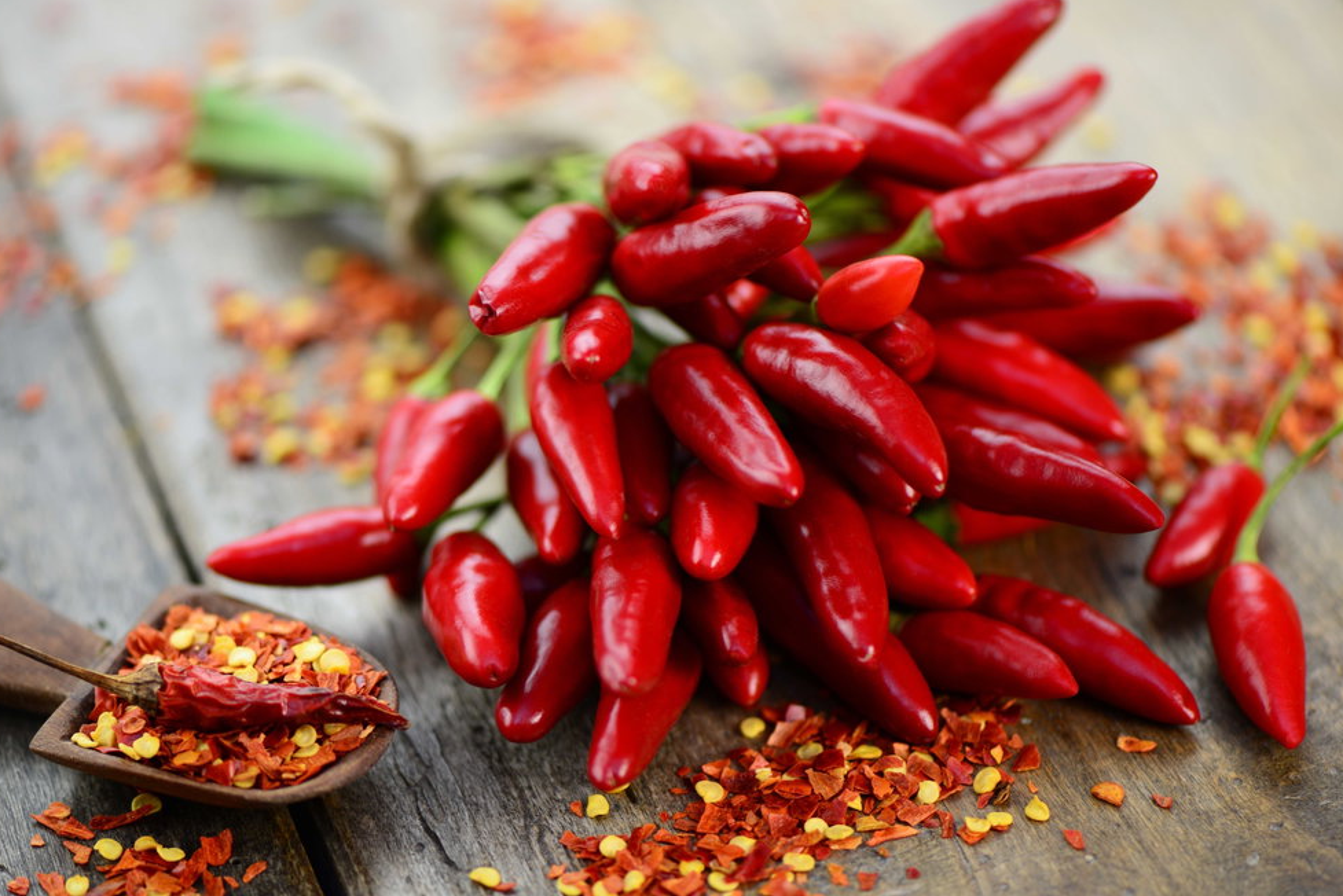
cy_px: 501
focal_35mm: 129
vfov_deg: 10.6
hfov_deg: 15.9
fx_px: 4814
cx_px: 631
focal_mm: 105
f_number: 3
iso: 100
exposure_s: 1/100
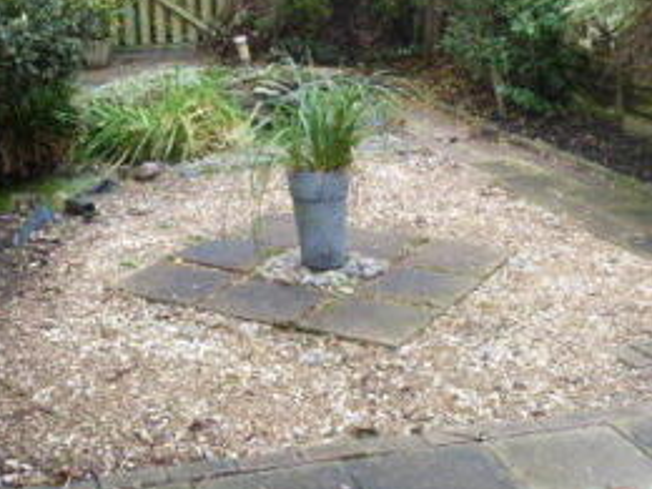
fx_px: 1055
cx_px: 262
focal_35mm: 56
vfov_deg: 25.9
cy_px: 152
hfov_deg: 34.2
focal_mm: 4.1
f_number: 3.3
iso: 80
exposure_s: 1/30
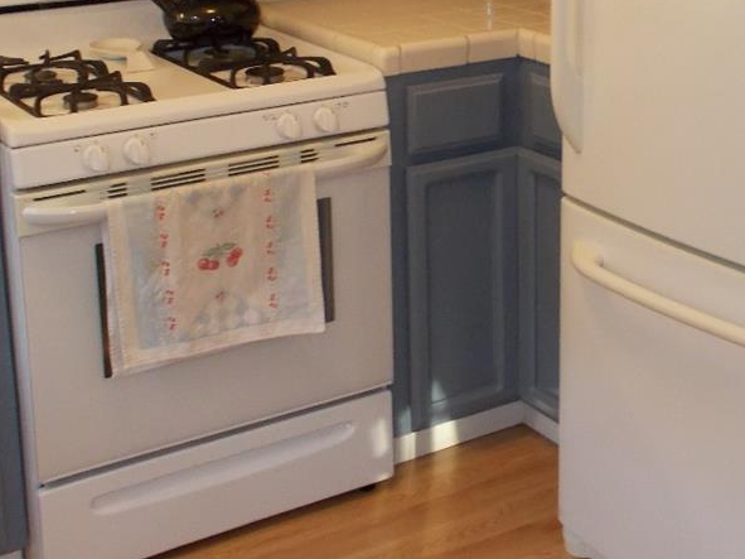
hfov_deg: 29.3
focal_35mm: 66
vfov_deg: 21.9
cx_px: 450
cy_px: 88
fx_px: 1420
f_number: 3.2
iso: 200
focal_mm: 4.6
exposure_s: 1/25
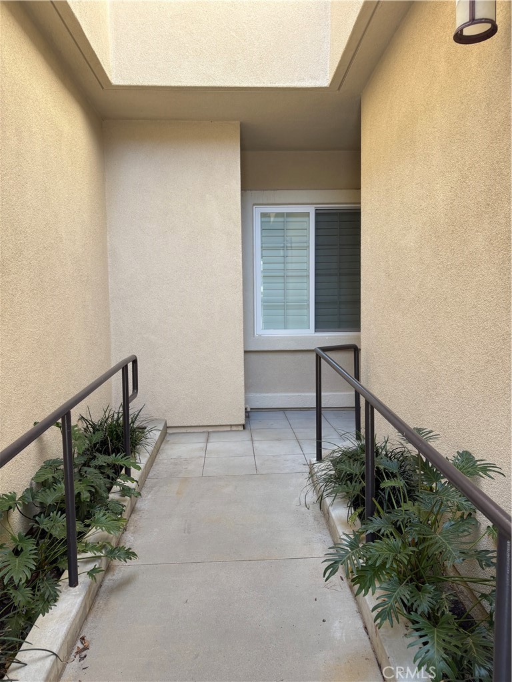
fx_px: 513
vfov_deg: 67.3
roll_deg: +0.4
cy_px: 341
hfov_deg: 53.1
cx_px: 256
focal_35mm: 26
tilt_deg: -1.1
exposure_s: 1/138
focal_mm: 5.96
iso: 40
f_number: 1.6
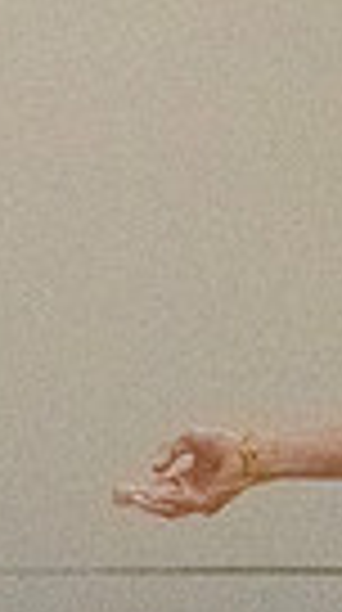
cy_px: 320
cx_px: 603
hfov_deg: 1.7
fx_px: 11390
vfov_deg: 3.1
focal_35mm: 703
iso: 10000
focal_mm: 105
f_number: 4
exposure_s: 1/1250
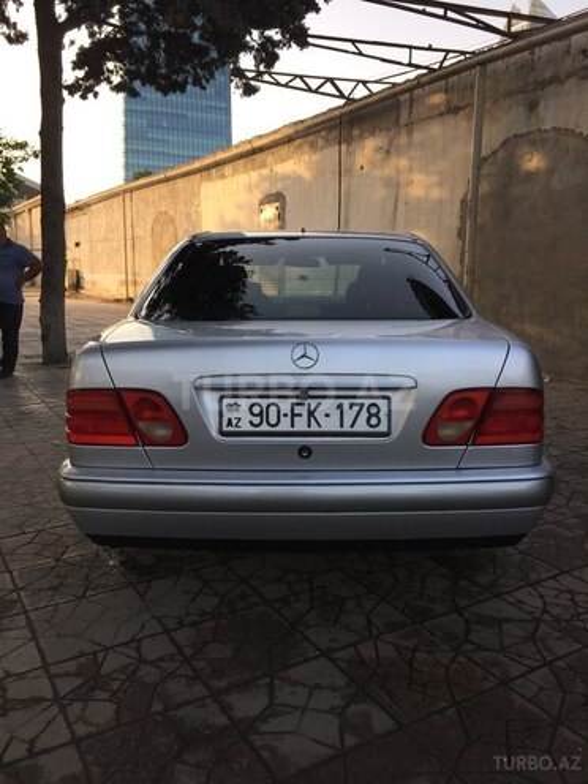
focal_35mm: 29
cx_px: 294
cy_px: 392
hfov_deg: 48.2
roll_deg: +0.0
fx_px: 657
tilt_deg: -8.3
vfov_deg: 61.7
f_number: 2.2
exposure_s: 1/403
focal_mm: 4.15
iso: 32
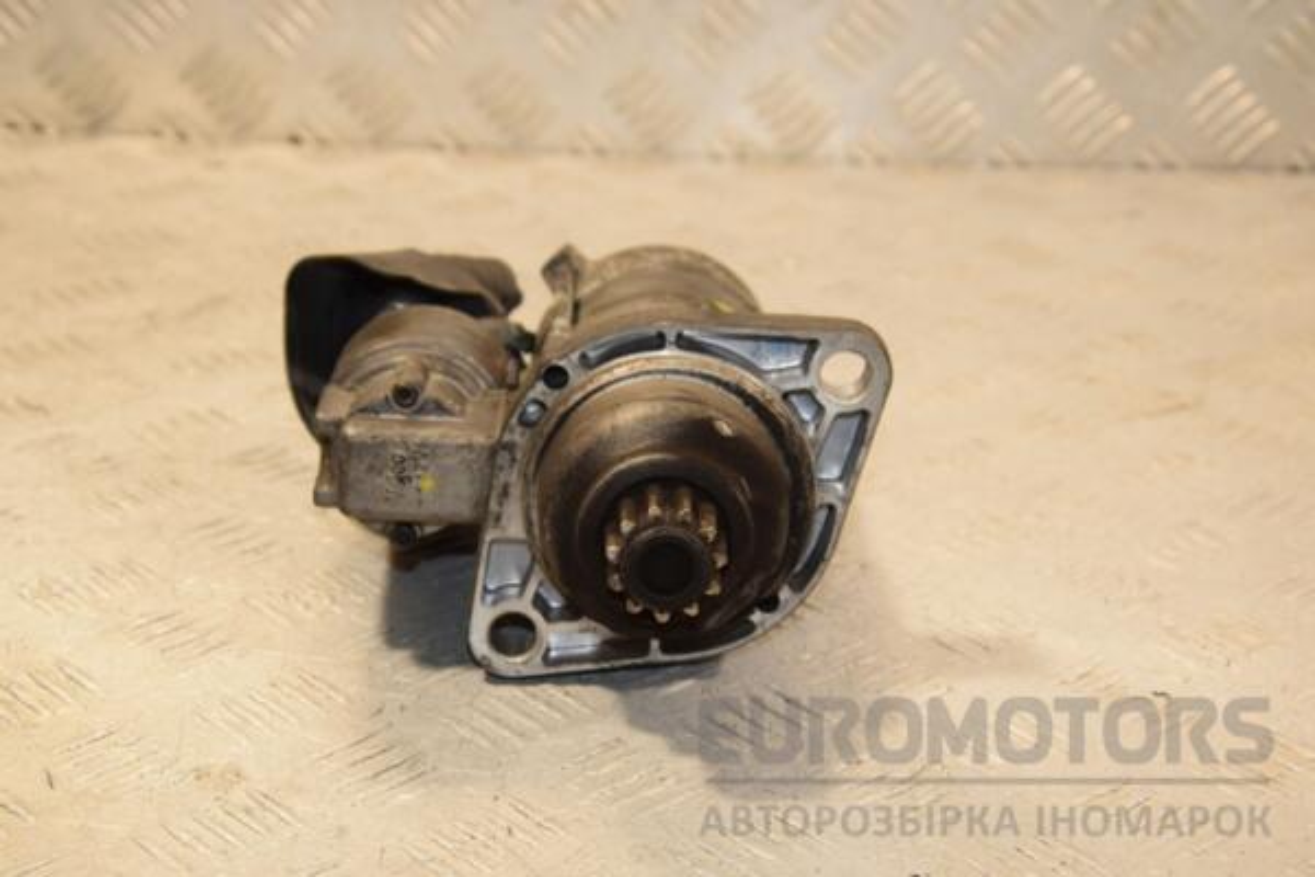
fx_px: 2739
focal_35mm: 75
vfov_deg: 18.2
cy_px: 438
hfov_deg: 27.0
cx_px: 658
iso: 800
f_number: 7.1
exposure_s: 1/200
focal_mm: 50
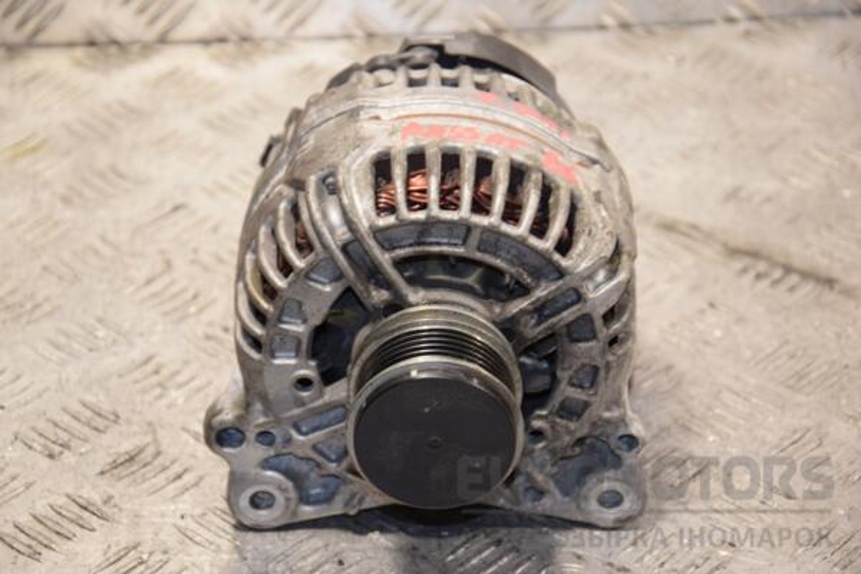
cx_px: 430
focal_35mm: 128
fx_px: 3049
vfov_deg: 10.8
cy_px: 287
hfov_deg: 16.1
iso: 800
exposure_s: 1/80
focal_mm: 85
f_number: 5.6
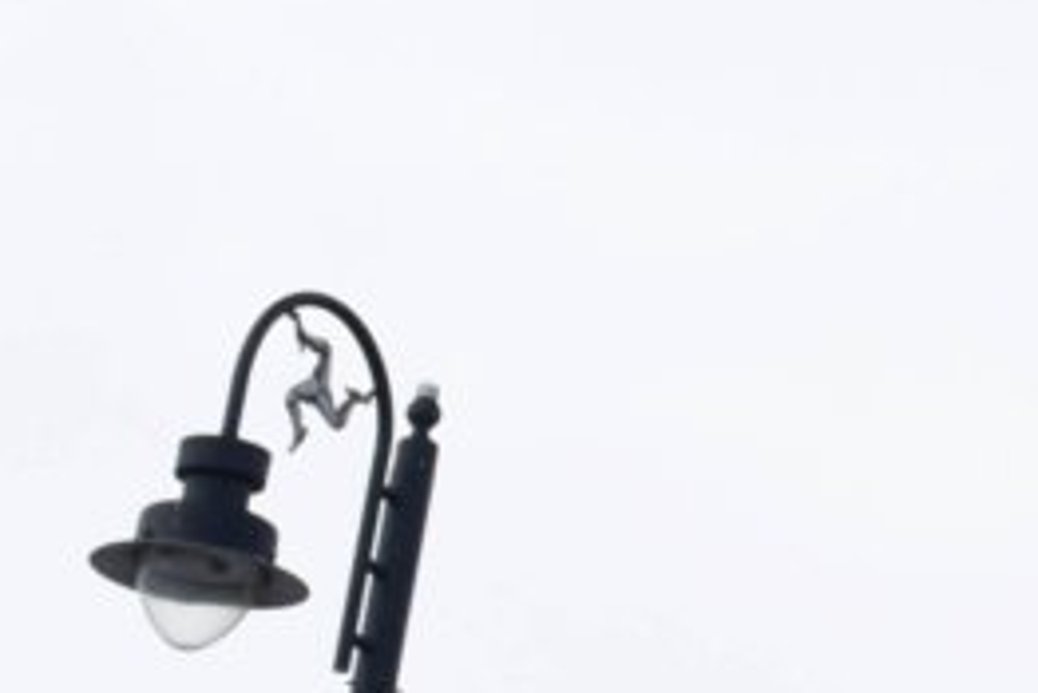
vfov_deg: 5.5
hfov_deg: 7.3
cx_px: 3039
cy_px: 145
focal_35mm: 250
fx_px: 7212
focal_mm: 32
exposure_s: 1/160
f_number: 7.1
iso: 200
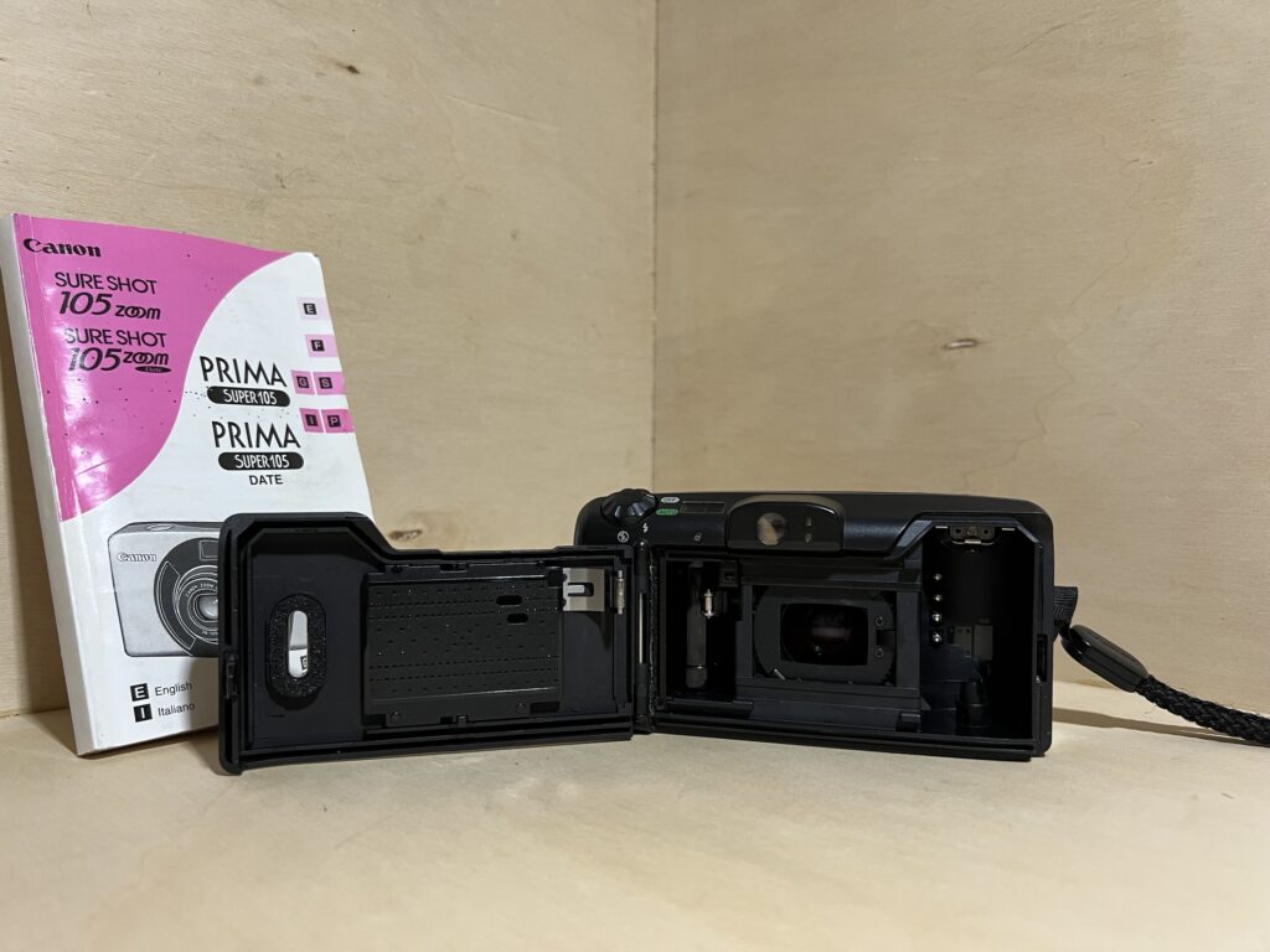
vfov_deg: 53.1
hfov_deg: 67.3
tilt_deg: -0.9
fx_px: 954
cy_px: 476
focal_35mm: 26
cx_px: 635
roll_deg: -0.1
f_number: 1.5
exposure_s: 1/96
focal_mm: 5.7
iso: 125
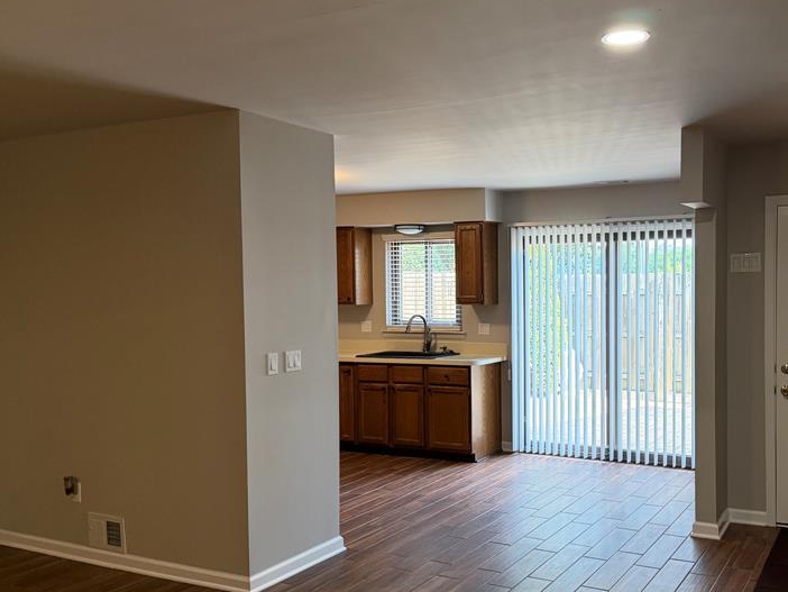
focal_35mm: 35
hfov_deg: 51.9
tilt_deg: -1.9
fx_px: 797
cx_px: 503
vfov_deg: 40.7
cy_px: 315
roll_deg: +1.2
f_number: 1.78
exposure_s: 1/120
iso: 400
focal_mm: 6.76
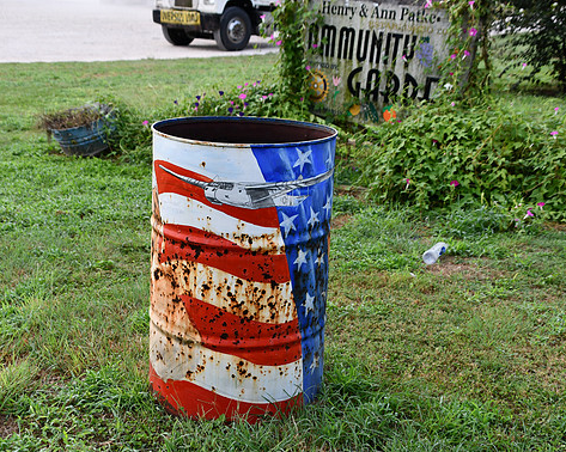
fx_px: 887
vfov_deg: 28.6
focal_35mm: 53
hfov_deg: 35.4
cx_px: 268
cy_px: 222
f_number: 5.6
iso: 360
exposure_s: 1/250
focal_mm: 31
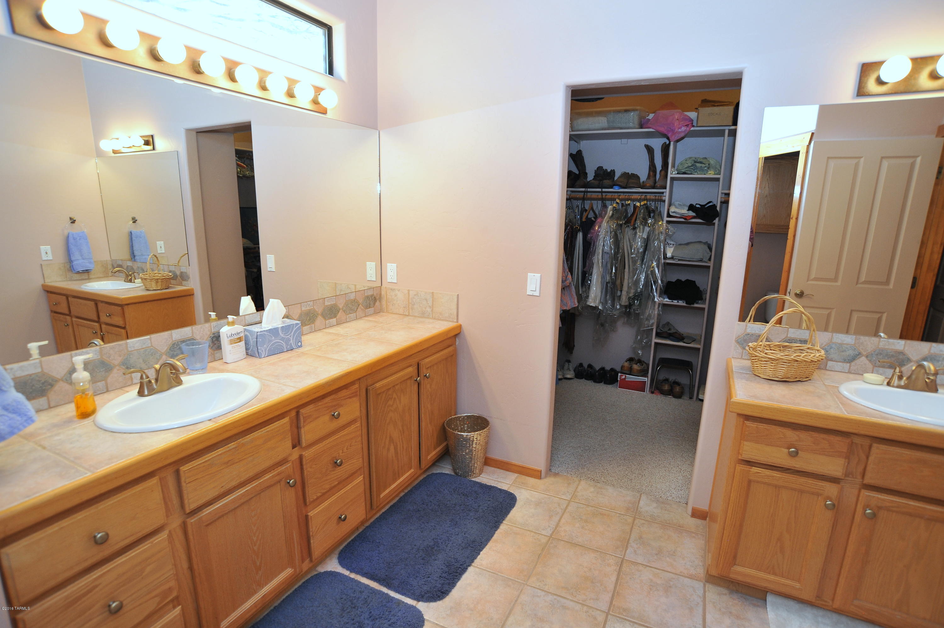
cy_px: 314
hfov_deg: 90.0
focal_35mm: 18
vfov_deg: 67.3
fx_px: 472
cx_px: 472
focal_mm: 18
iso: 1000
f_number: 7.1
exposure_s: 1/40
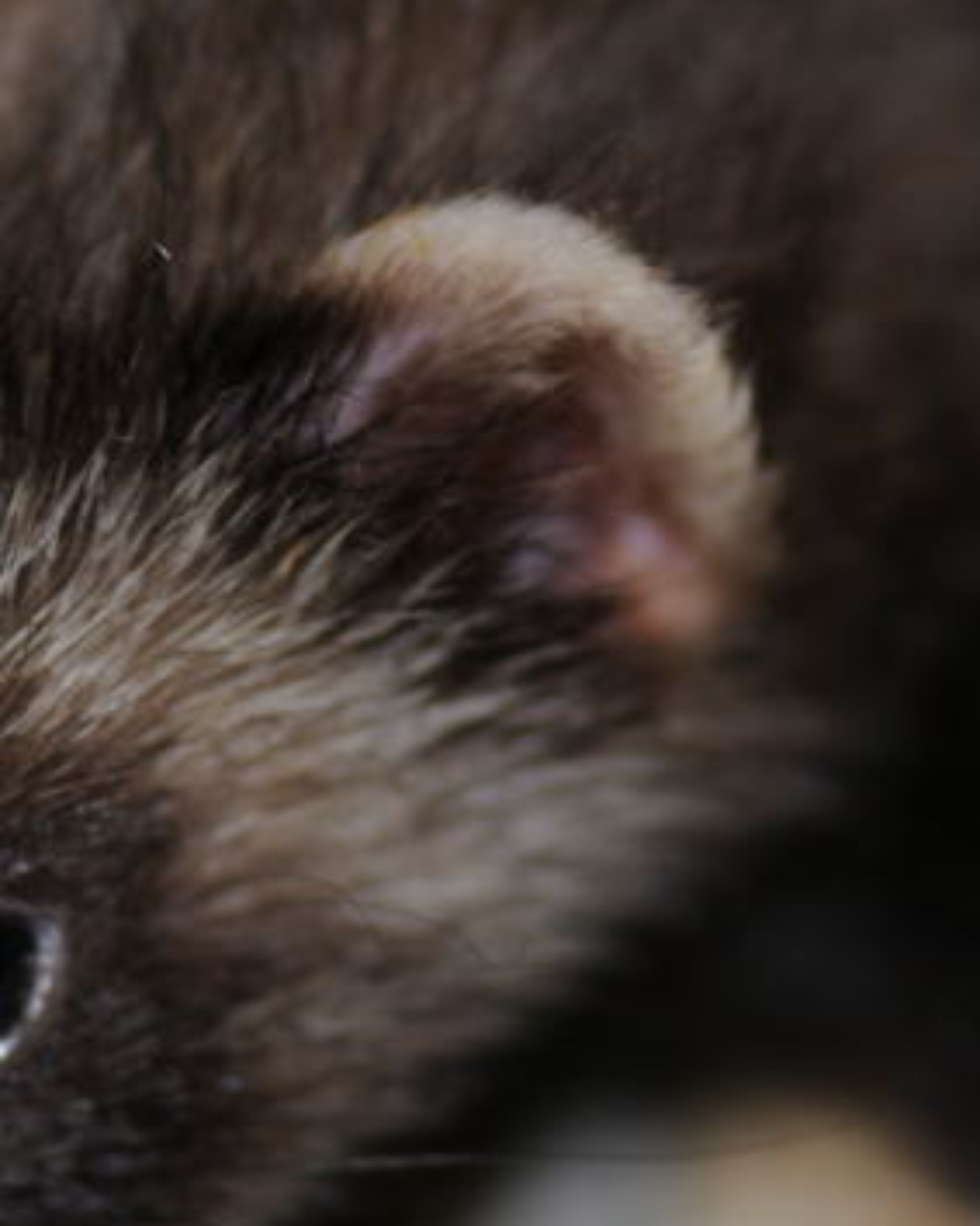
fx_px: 15501
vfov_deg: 4.5
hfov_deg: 3.6
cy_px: 336
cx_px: 222
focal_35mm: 427
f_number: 3.5
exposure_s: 1/60
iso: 200
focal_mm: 105
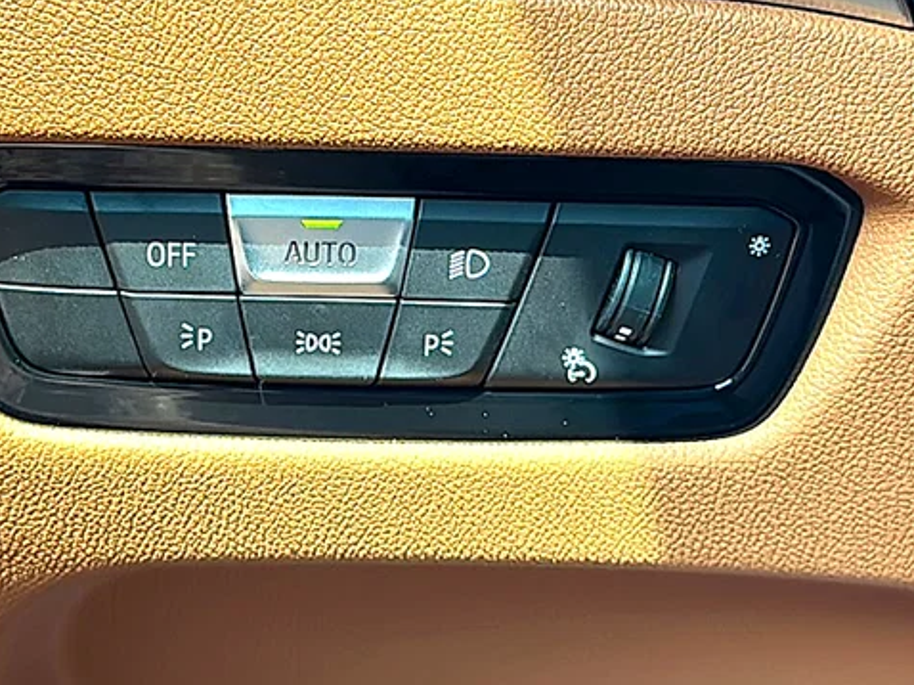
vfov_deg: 23.2
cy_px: 246
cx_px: 365
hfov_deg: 30.7
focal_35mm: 63
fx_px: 1663
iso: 64
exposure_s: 1/228
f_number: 1.78
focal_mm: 6.86
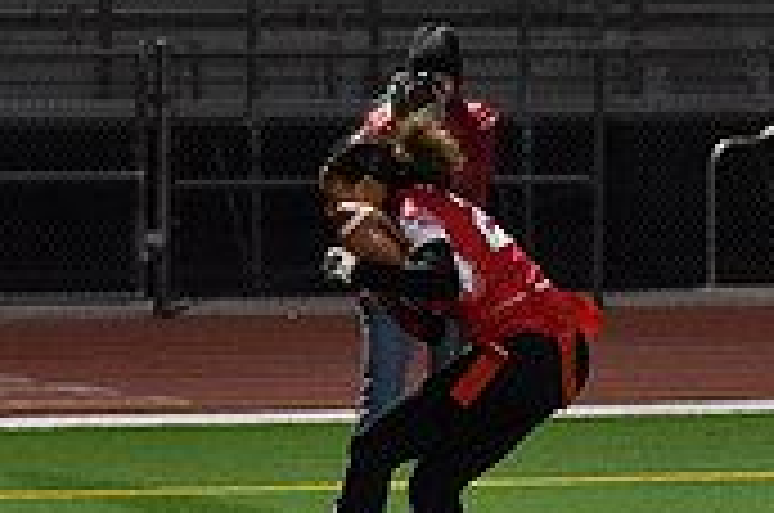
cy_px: 227
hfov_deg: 5.8
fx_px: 7618
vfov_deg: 3.9
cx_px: 356
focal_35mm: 355
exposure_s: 1/640
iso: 5600
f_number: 2.8
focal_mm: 105
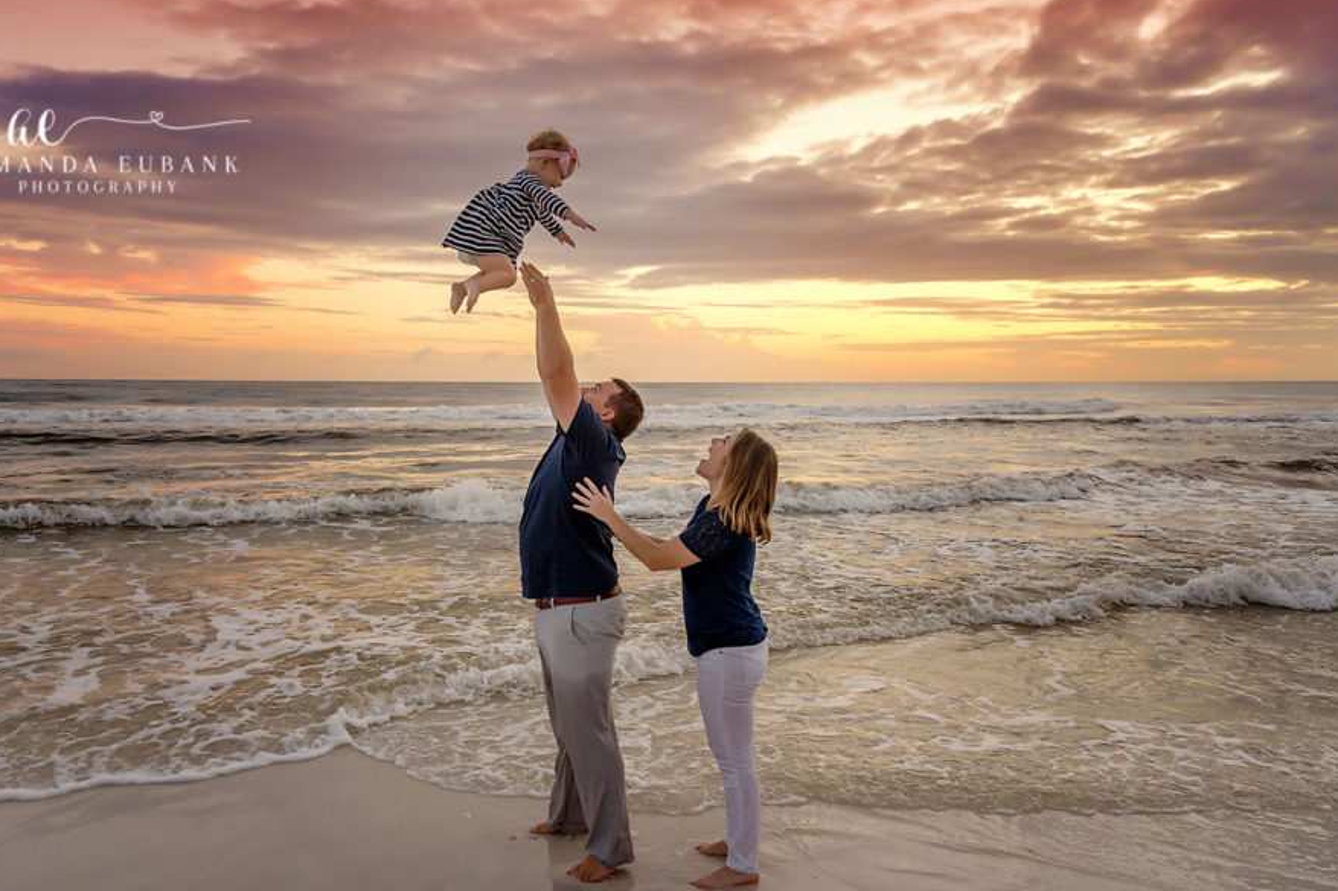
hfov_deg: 65.4
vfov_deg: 46.4
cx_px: 626
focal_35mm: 28
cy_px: 461
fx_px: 1040
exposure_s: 1/500
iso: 800
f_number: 2.8
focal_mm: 24
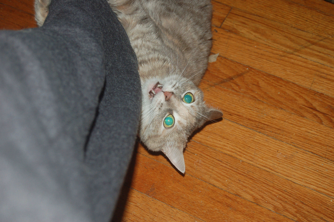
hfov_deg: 29.9
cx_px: 167
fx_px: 626
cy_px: 111
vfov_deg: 20.1
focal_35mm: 68
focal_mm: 45
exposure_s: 1/60
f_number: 5.3
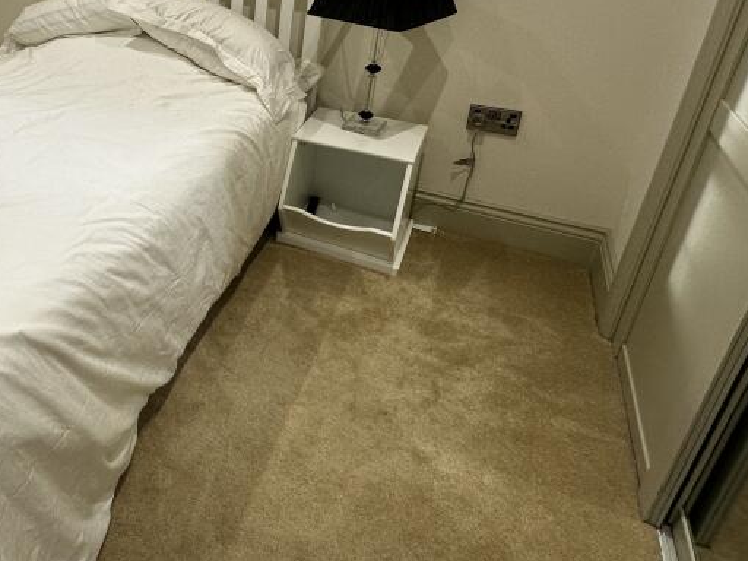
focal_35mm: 28
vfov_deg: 47.3
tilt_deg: -21.9
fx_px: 605
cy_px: 121
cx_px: 107
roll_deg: +0.8
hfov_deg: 56.7
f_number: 2.2
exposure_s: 1/100
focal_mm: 2.22
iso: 125
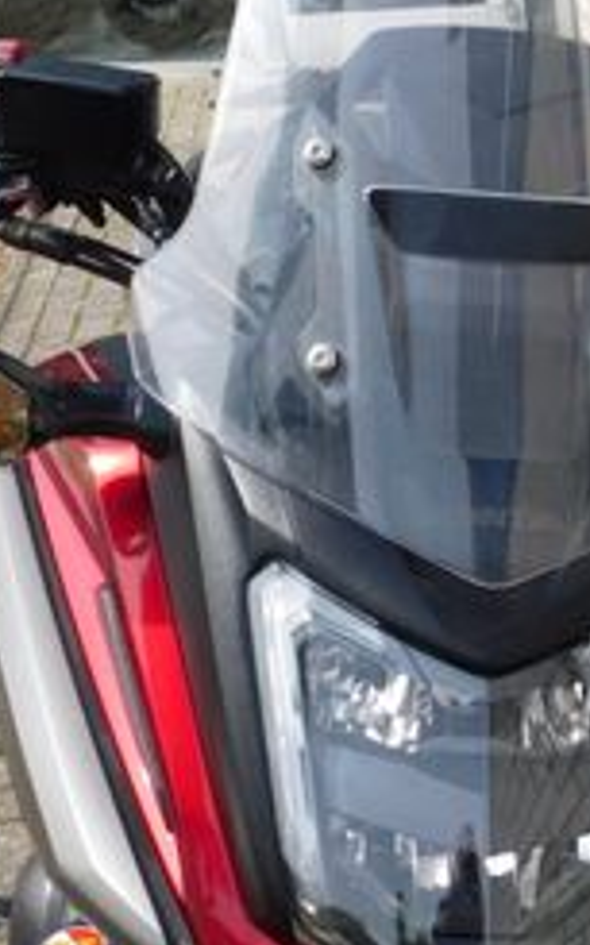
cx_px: 440
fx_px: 2137
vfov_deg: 24.9
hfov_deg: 15.7
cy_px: 521
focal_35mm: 83
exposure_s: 1/800
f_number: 3.2
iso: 125
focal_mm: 5.3
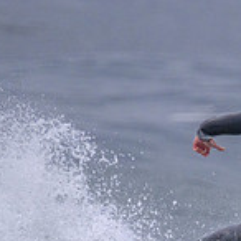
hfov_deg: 0.7
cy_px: 240
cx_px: 418
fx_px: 21236
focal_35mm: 2696
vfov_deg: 0.7
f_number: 11
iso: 1600
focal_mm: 800
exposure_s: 1/1600
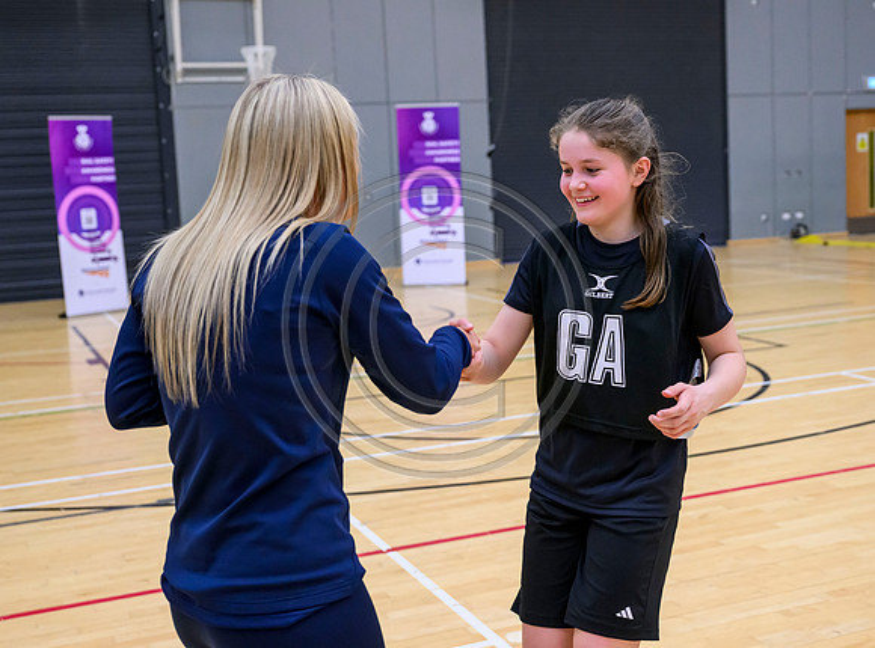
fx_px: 1152
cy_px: 294
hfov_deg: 41.5
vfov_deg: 31.4
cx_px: 490
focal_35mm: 46
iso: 5000
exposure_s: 1/640
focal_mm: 39
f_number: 3.5
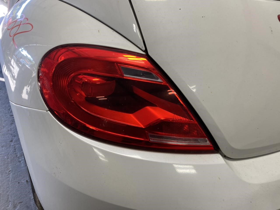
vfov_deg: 53.1
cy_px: 105
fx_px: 210
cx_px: 140
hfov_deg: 67.3
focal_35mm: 26
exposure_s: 1/121
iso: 100
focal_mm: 4.25
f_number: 1.8
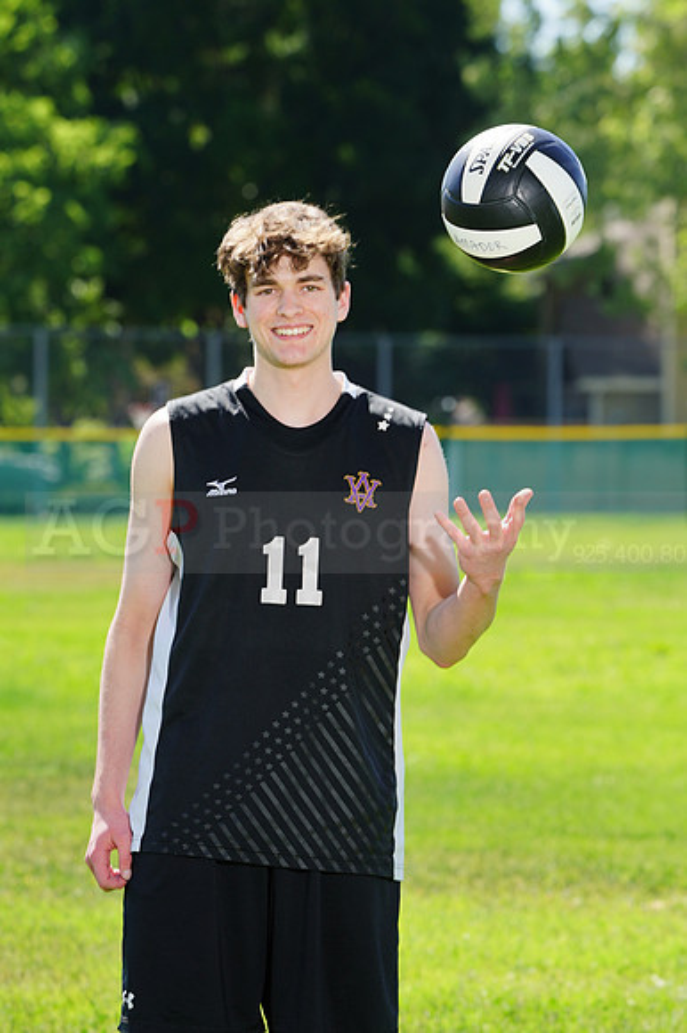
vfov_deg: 8.8
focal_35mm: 235
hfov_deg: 5.8
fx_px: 6734
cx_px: 344
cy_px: 516
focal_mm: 235
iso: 200
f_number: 10
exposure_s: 1/200
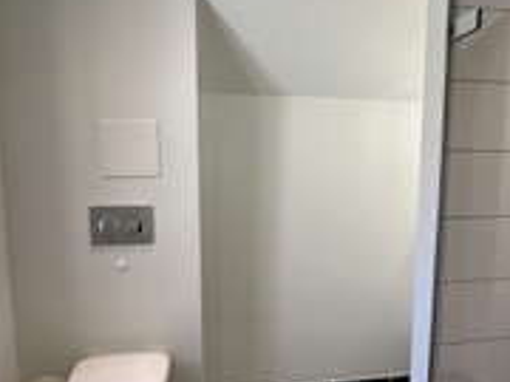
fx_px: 427
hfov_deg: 61.6
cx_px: 276
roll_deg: +0.1
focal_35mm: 29
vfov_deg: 48.1
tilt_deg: -7.2
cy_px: 221
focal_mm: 2.22
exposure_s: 1/100
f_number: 2.2
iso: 80
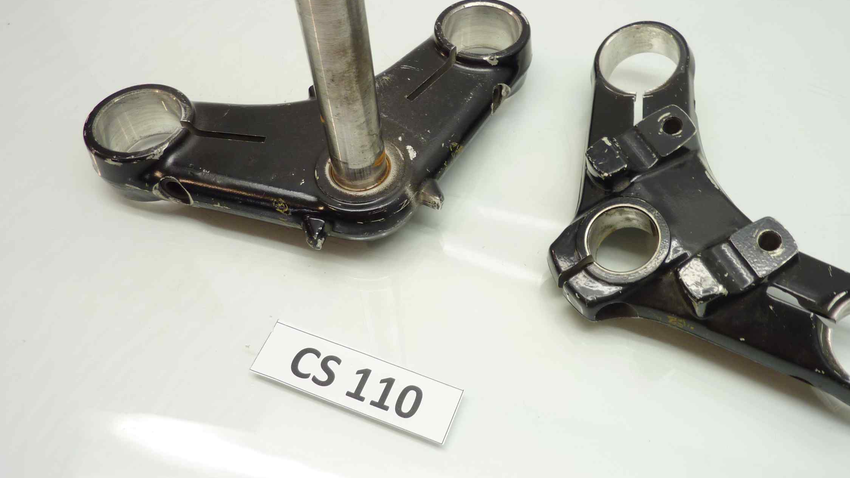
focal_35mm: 31
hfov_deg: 62.4
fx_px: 699
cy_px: 237
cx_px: 478
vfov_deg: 37.8
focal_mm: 4.1
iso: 80
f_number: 3.3
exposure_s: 1/15
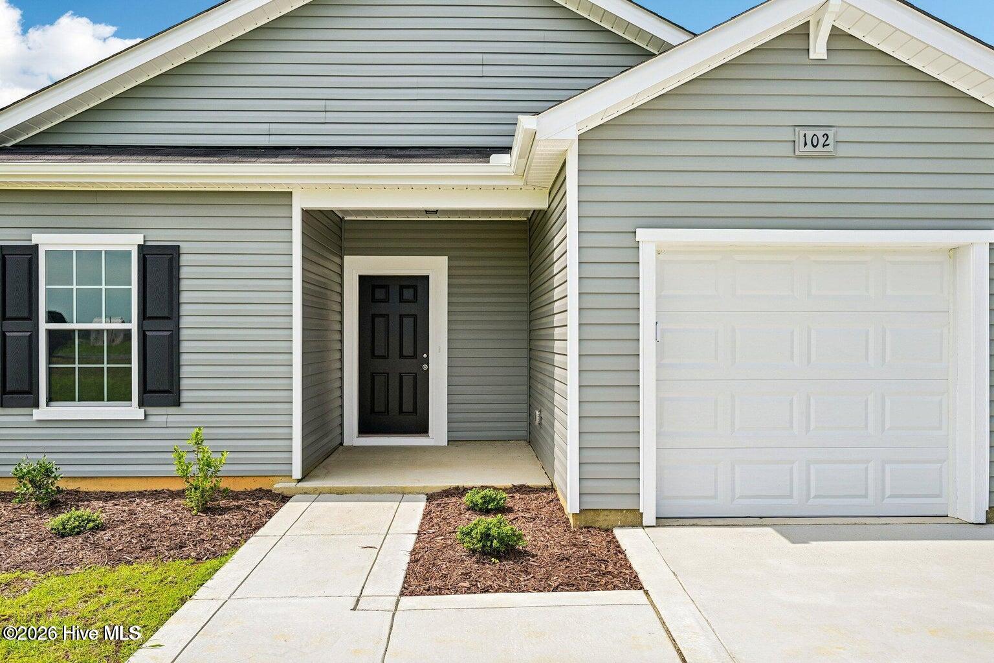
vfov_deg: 50.4
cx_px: 497
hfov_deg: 70.4
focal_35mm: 26
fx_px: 704
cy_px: 332
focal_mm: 25.5
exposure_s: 1/320
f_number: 8
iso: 100
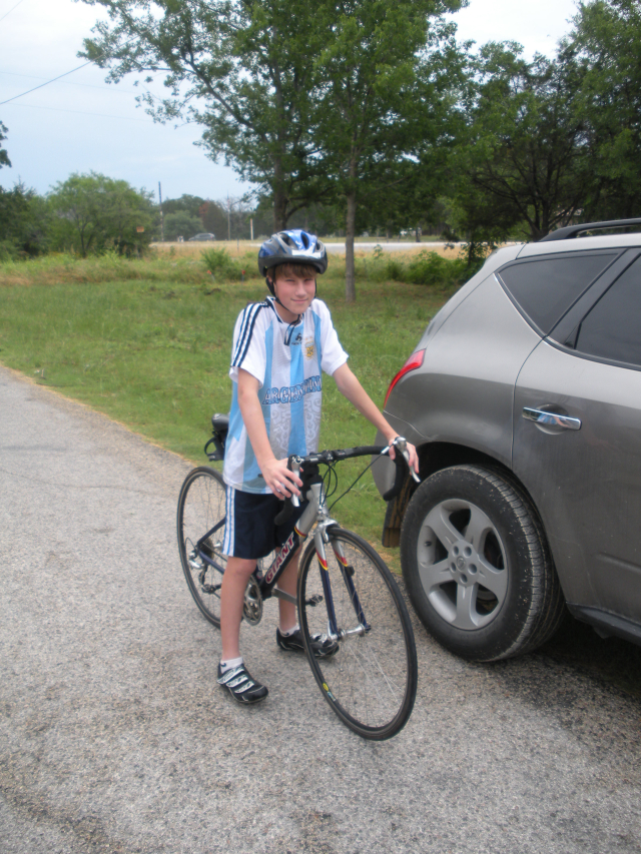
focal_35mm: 36
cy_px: 427
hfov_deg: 39.7
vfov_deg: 51.3
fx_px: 889
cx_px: 320
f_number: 3.5
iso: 64
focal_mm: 6.3
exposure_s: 1/301
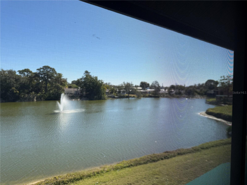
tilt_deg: -1.7
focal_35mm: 24
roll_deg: -0.7
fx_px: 171
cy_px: 92
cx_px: 124
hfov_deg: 71.6
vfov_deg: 56.8
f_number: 1.78
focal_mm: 6.76
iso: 80
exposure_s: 1/3021
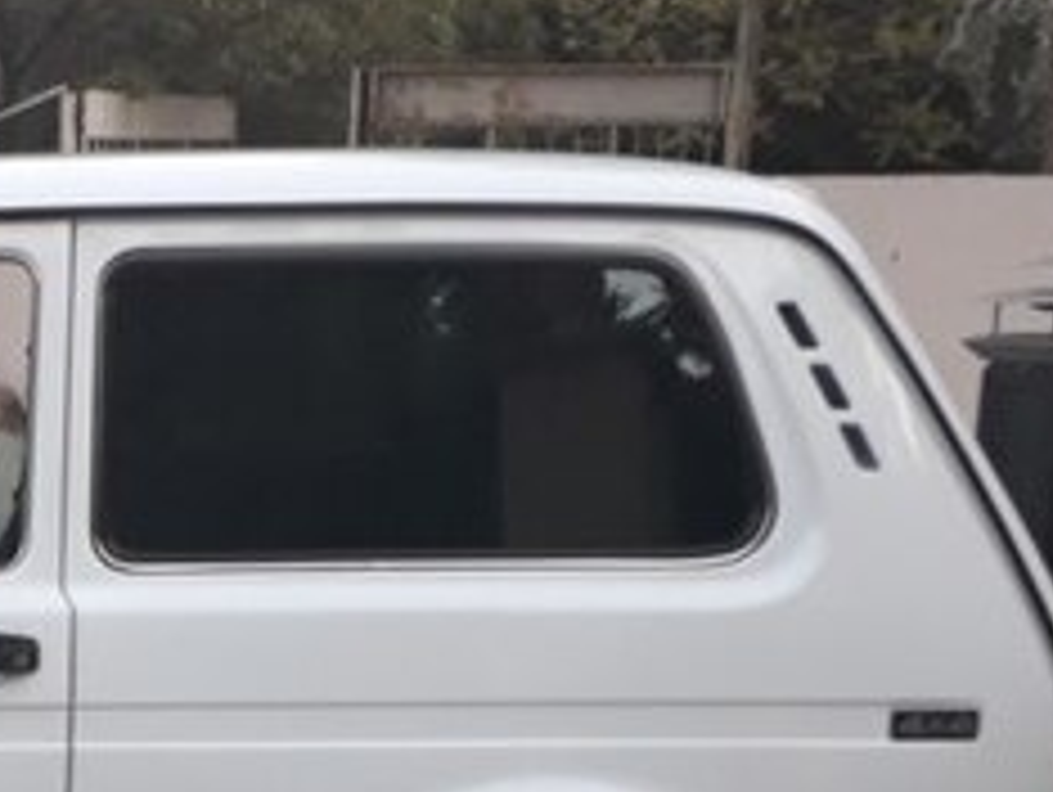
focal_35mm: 76
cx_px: -166
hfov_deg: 23.7
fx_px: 2314
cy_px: 907
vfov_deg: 18.6
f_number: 1.9
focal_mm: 3.6
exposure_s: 1/100
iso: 64
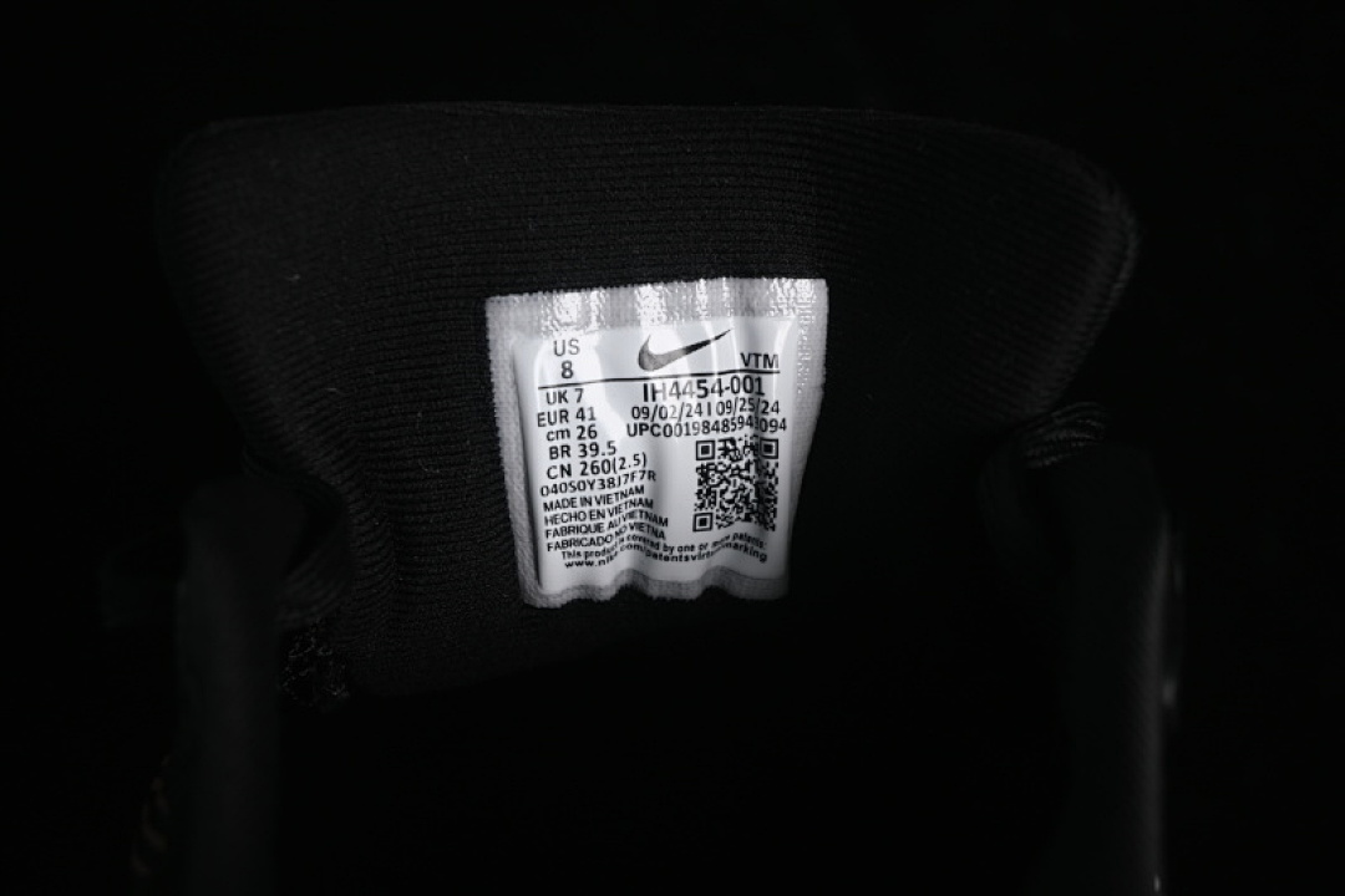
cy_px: 448
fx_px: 2802
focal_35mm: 75
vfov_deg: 18.2
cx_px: 672
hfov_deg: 27.0
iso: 160
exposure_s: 1/50
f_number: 6.3
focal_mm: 50
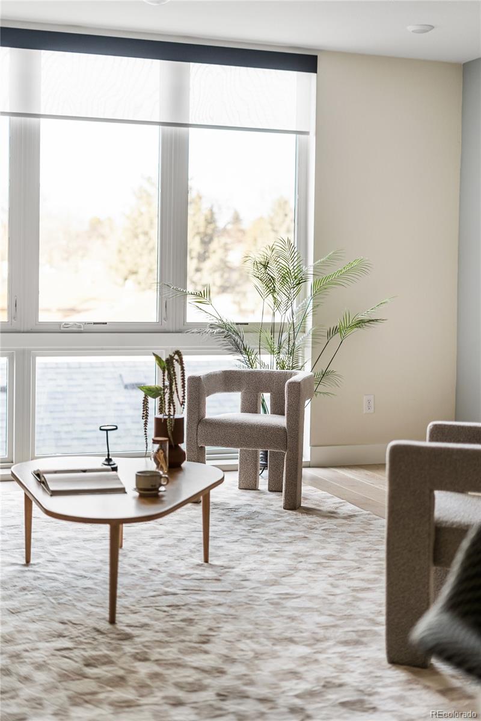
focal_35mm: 50
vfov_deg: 39.6
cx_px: 240
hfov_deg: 27.0
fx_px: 1002
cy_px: 360
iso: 160
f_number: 1.8
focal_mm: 50
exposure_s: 1/40
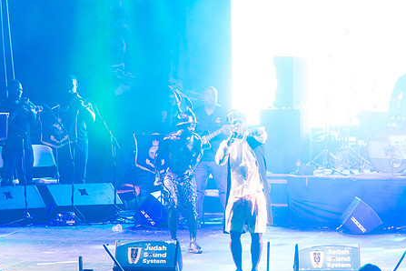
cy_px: 146
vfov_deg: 3.1
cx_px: 250
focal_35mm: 441
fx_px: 4973
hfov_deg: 4.7
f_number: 5.6
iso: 3200
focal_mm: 340
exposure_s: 1/60
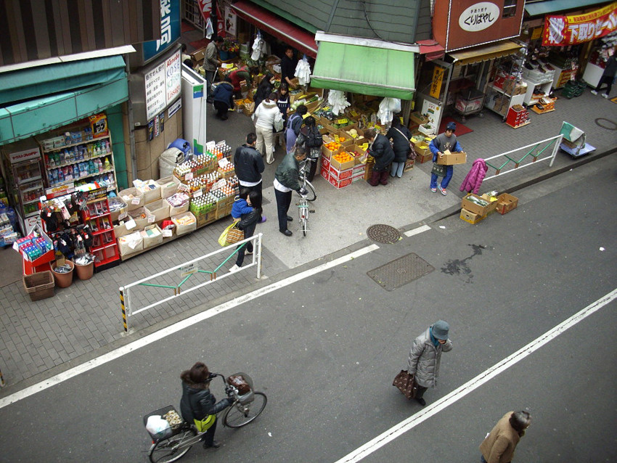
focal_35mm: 37
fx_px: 660
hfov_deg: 50.1
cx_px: 308
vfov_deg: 38.7
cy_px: 232
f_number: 2.8
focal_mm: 6.2
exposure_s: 1/250
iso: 80
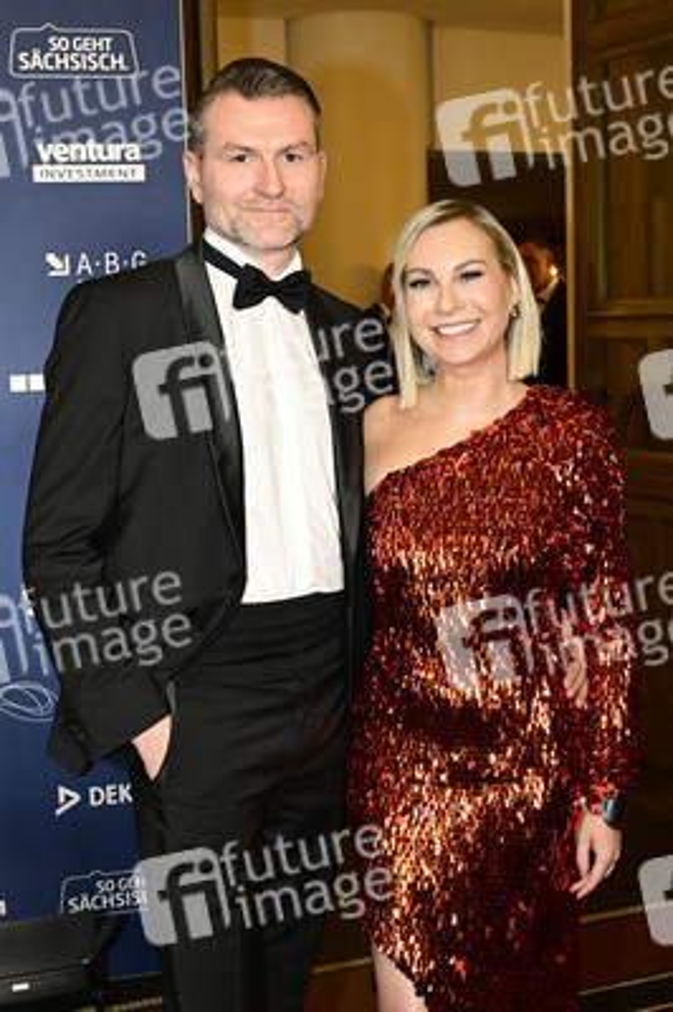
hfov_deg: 36.8
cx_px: 336
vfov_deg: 53.2
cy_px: 506
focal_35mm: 36
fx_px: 1011
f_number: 6.3
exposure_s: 1/200
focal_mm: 36
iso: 4000
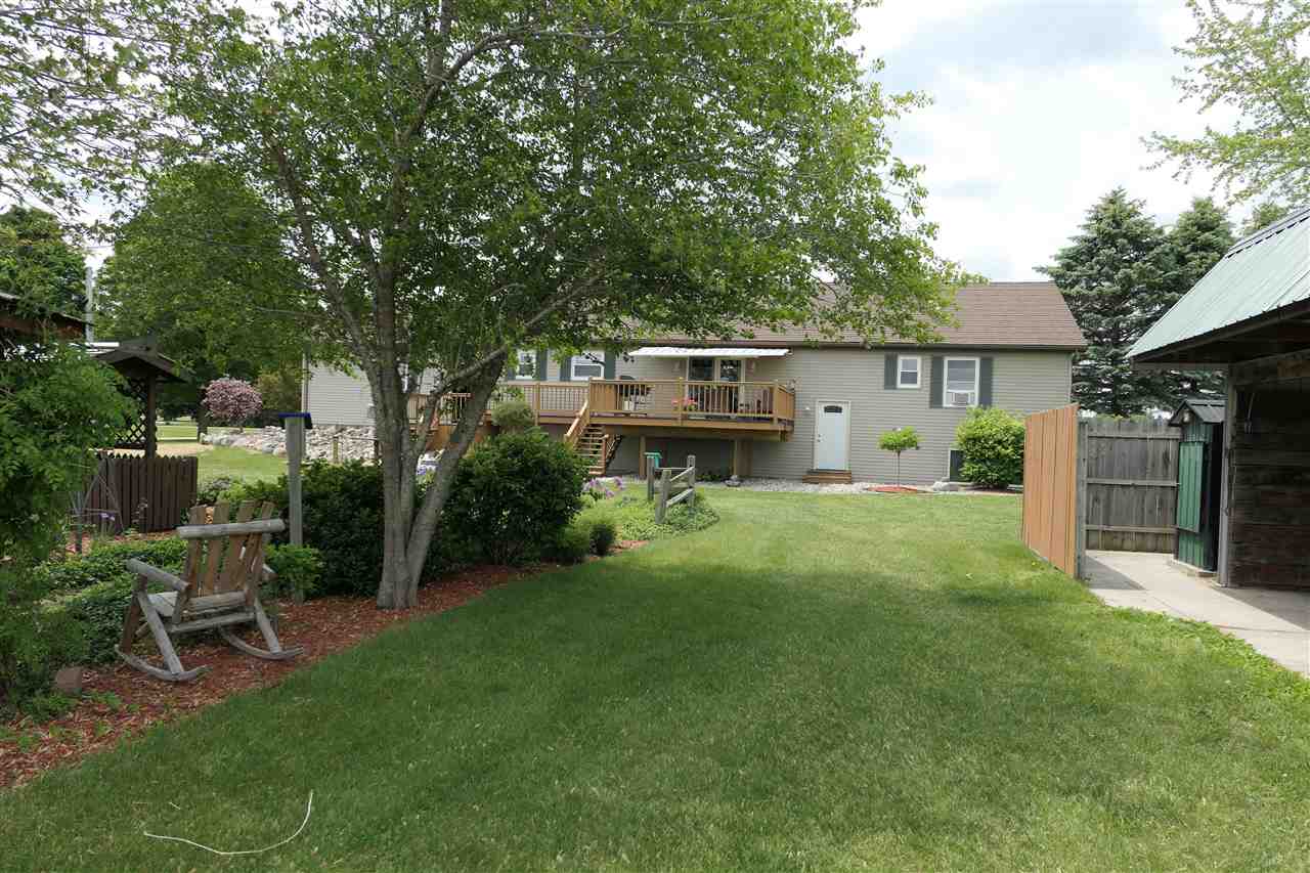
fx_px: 873
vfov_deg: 53.1
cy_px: 436
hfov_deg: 73.8
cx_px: 655
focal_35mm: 24
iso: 125
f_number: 2.8
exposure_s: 1/1300
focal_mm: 8.8
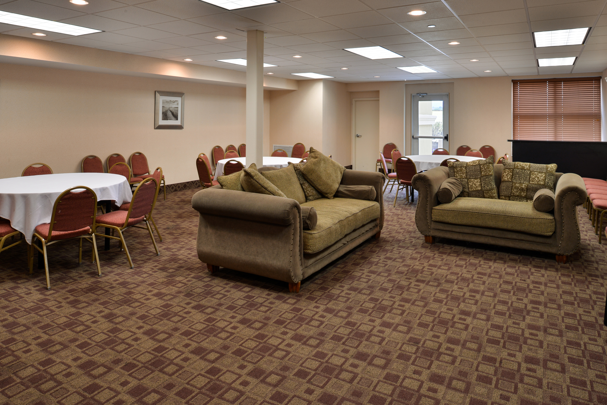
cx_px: 304
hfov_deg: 73.7
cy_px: 202
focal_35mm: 24
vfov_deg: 53.2
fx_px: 405
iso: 640
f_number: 13
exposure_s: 1/6
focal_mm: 24
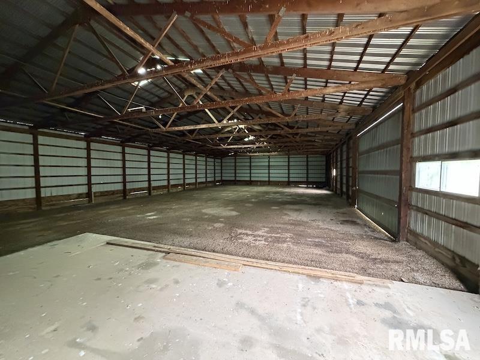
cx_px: 240
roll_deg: +0.6
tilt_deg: -2.9
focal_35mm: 14
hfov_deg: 102.1
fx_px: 194
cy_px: 180
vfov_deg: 85.7
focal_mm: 2.22
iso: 1000
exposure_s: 1/60
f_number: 2.2
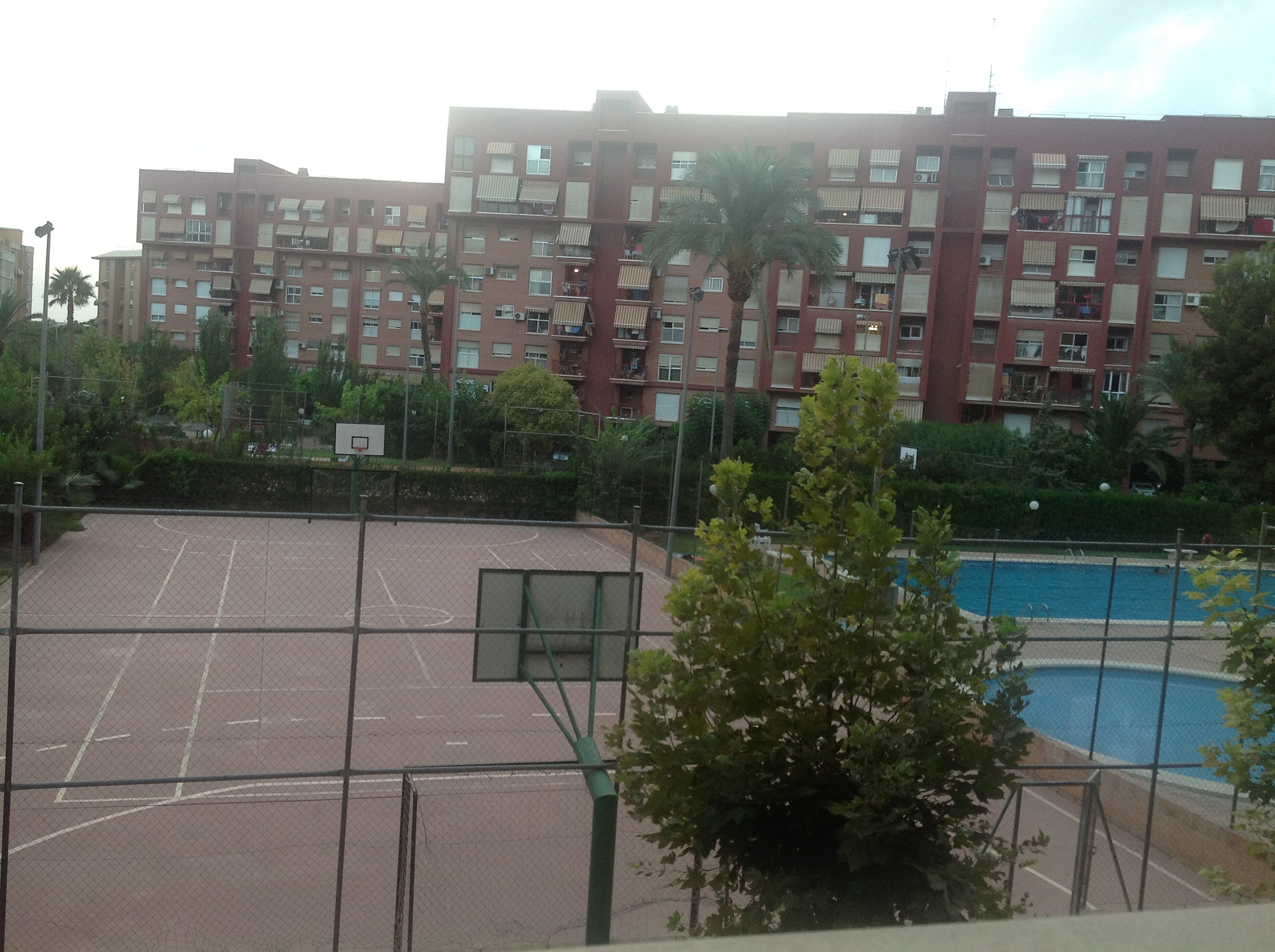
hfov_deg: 52.7
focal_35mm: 35
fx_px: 1287
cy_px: 476
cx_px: 638
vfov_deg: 40.6
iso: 100
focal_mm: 4.28
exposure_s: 1/120
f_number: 2.4
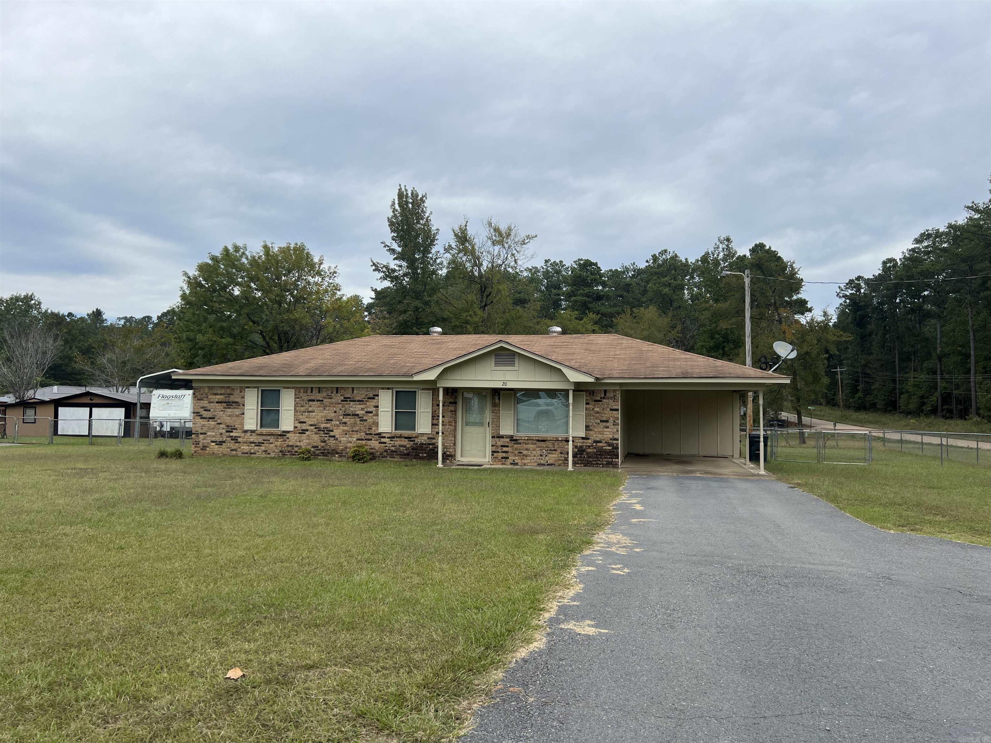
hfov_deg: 67.3
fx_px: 744
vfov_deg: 53.1
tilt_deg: +1.8
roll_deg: -1.4
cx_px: 496
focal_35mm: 26
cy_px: 372
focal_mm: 5.7
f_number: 1.5
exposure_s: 1/3968
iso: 50
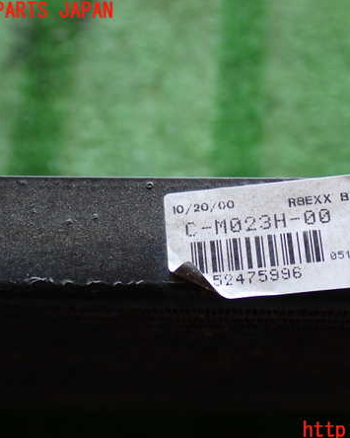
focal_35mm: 58
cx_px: 230
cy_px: 221
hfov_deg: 26.1
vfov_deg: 32.5
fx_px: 751
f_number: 2.9
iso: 160
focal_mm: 7.84
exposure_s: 1/80
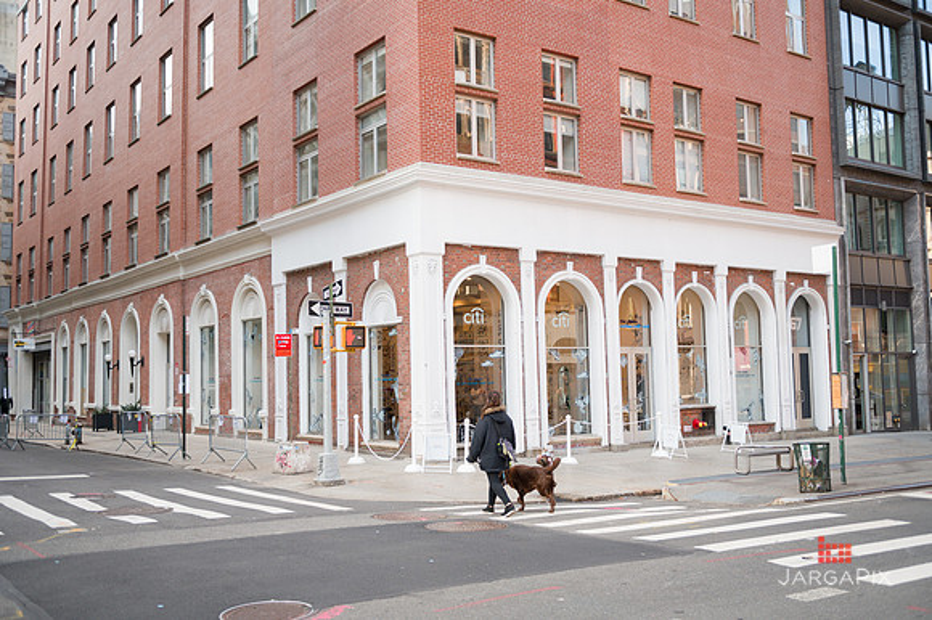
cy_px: 310
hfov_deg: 55.8
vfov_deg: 38.8
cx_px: 466
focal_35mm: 34
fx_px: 880
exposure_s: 1/320
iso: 250
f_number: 4
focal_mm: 34
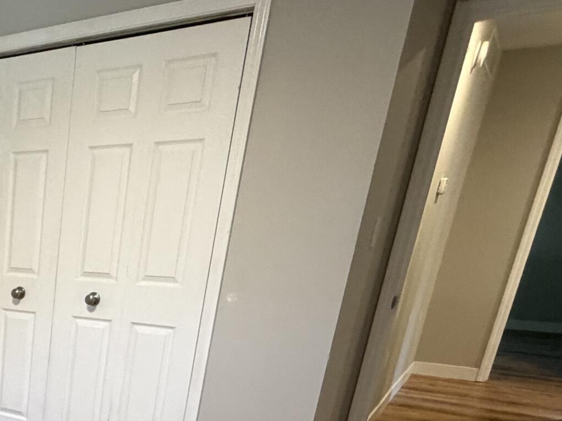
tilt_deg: -20.5
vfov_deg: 31.0
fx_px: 666
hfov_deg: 36.4
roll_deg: +0.6
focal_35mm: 41
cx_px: -98
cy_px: 473
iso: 320
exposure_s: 1/60
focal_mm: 2.22
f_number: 2.2
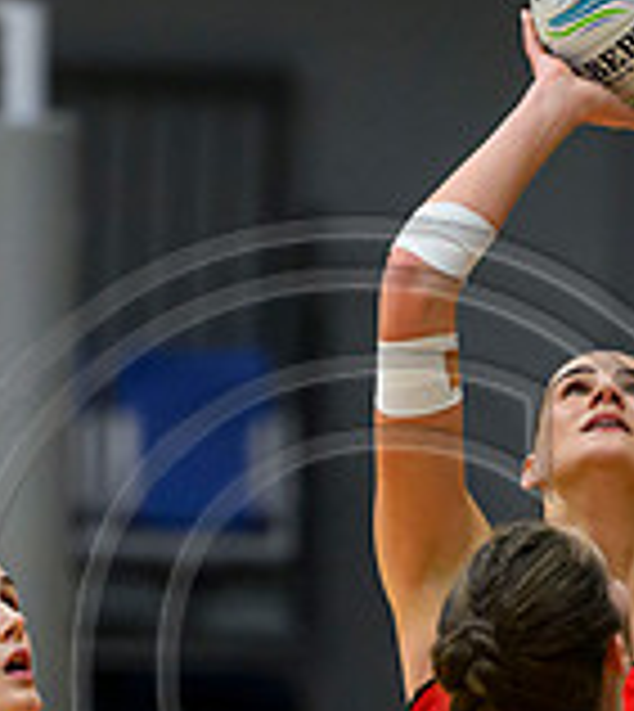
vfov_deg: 2.2
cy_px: 742
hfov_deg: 2.0
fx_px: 18155
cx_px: 597
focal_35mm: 825
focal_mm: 200
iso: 4000
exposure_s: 1/1000
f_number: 3.2
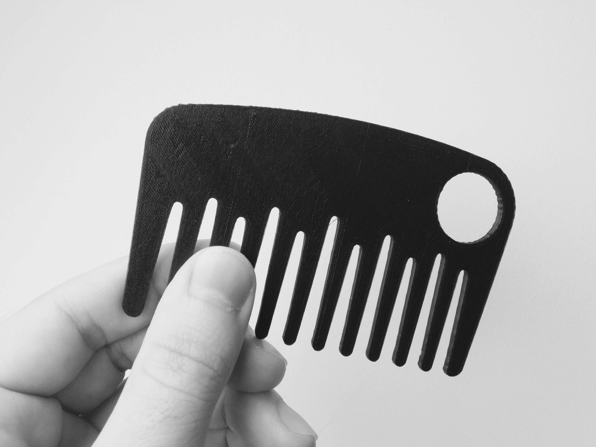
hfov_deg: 54.0
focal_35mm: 34
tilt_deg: -13.5
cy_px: 229
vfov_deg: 41.8
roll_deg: +0.6
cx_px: 300
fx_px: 585
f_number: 2.4
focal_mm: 4.12
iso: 50
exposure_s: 1/152
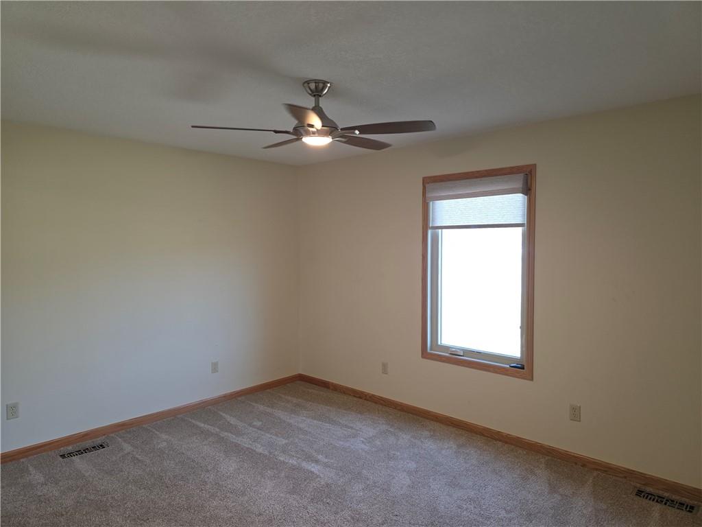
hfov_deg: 73.9
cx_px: 351
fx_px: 466
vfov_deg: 58.9
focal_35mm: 23
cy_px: 264
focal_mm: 6.3
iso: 125
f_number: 1.7
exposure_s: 1/120
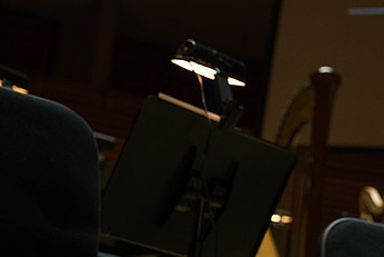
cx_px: 200
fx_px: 1163
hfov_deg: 18.7
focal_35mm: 109
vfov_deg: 12.6
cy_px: 180
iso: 2500
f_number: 5.6
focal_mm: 65
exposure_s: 1/200
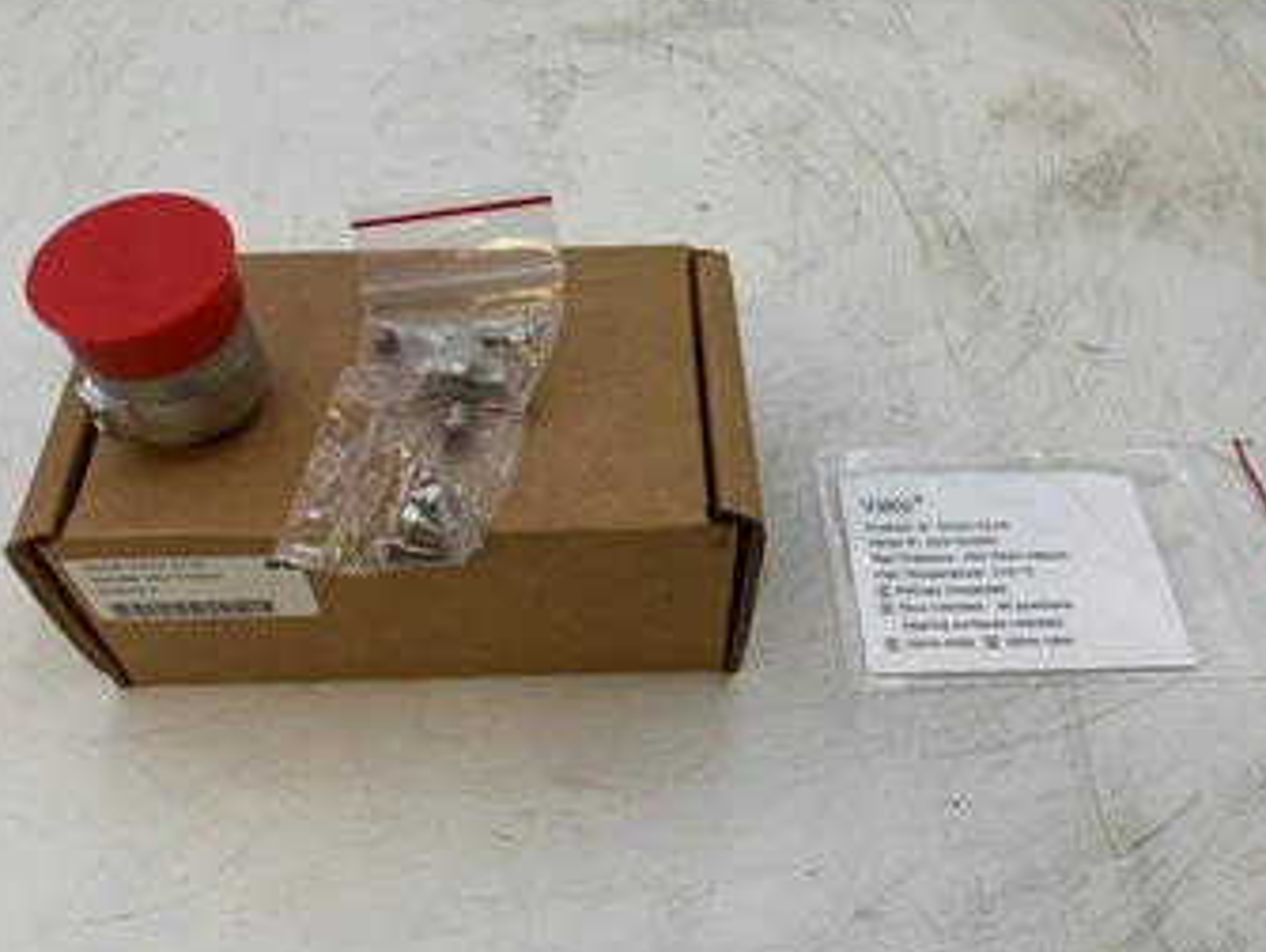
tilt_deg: -54.5
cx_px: 612
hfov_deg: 58.3
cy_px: 450
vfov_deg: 45.5
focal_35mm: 31
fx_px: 1135
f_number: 1.8
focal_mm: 4.25
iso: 40
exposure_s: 1/89
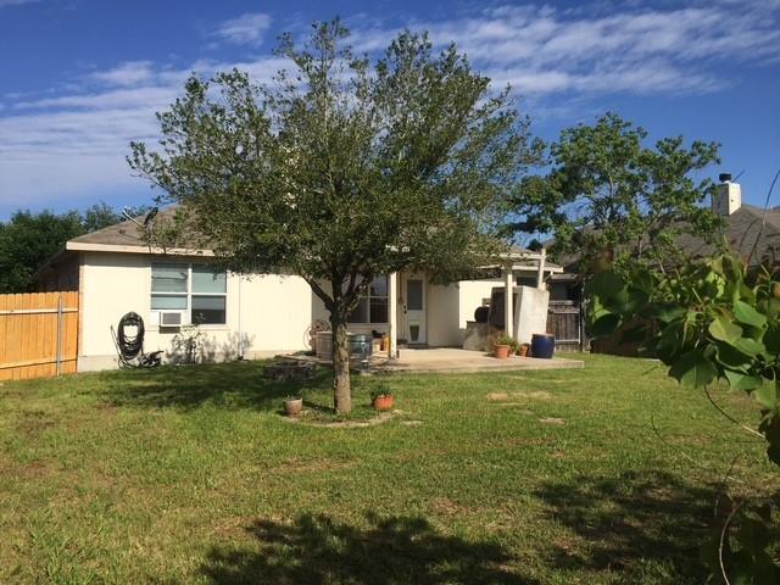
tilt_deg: +1.6
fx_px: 653
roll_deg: -0.7
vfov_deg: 48.2
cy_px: 292
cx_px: 390
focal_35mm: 29
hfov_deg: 61.7
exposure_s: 1/2639
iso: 32
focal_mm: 4.15
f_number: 2.2
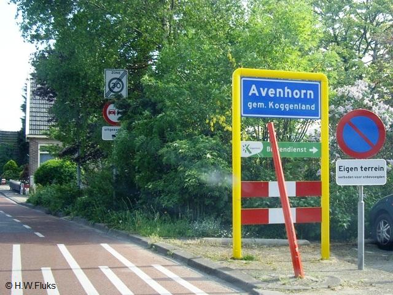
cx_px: 196
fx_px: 431
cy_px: 148
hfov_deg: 49.0
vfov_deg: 37.7
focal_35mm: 38
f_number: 2.8
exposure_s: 1/250
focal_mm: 7.9
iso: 64
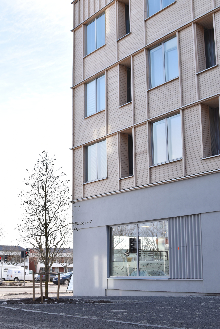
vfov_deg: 37.8
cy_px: 164
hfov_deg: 25.8
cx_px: 110
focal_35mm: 52
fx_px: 481
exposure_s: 1/160
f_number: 6.3
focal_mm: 35
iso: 160
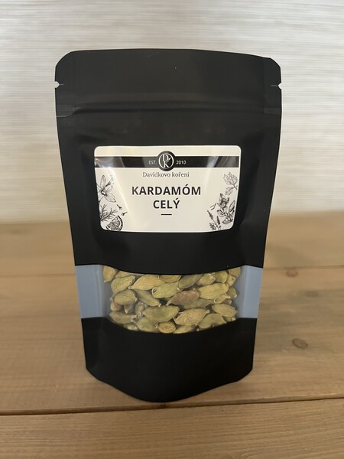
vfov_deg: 67.3
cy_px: 230
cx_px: 172
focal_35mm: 26
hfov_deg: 53.1
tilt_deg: -22.5
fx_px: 345
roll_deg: +0.8
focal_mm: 5.1
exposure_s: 1/50
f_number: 1.6
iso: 250
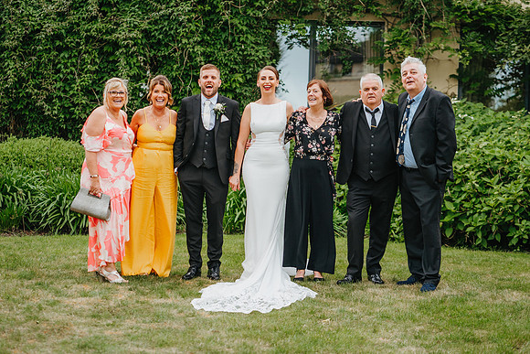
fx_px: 1252
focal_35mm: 85
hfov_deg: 23.9
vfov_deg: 16.1
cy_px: 177
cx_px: 265
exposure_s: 1/640
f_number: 2.8
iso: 125
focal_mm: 85
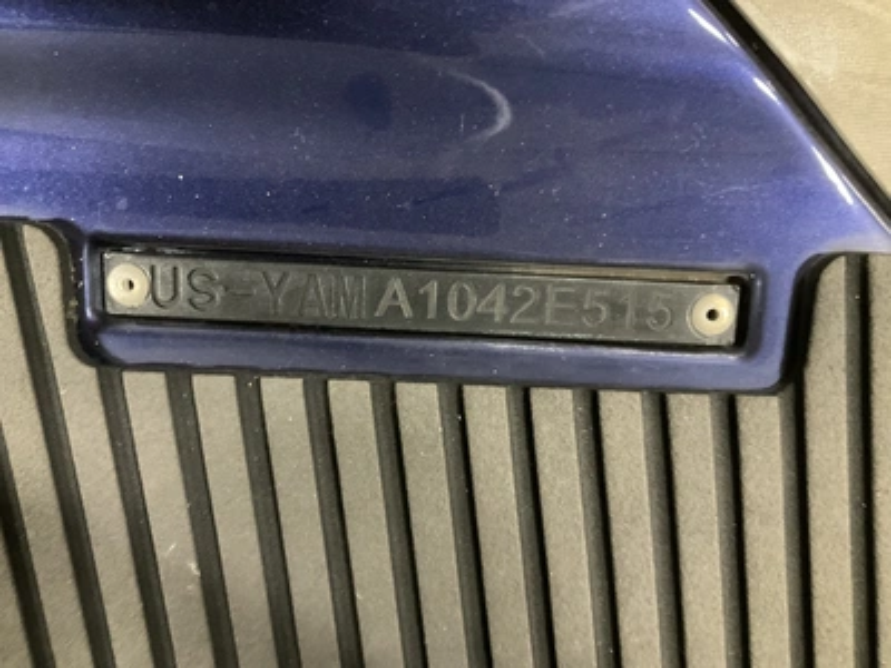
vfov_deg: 48.2
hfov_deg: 61.7
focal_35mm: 29
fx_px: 746
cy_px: 334
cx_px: 446
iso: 500
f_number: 1.8
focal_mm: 3
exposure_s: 1/24
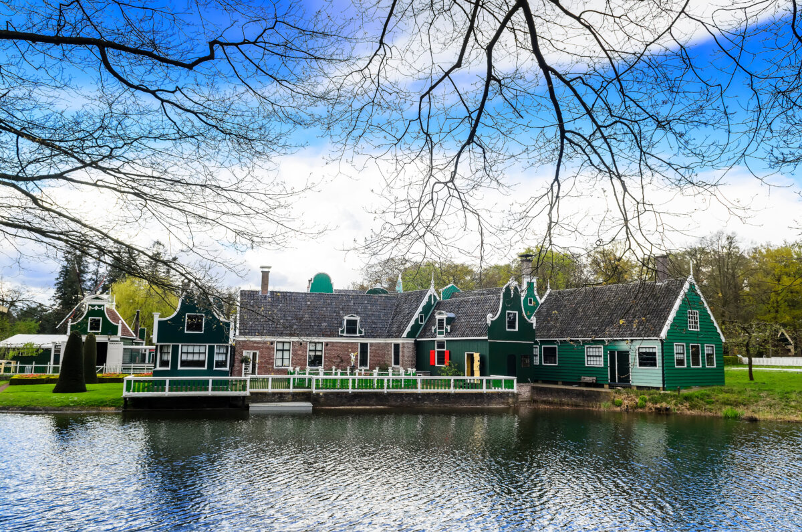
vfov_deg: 50.2
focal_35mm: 26
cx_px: 401
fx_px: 567
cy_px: 266
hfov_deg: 70.5
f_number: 5.6
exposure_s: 1/500
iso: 200
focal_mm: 17
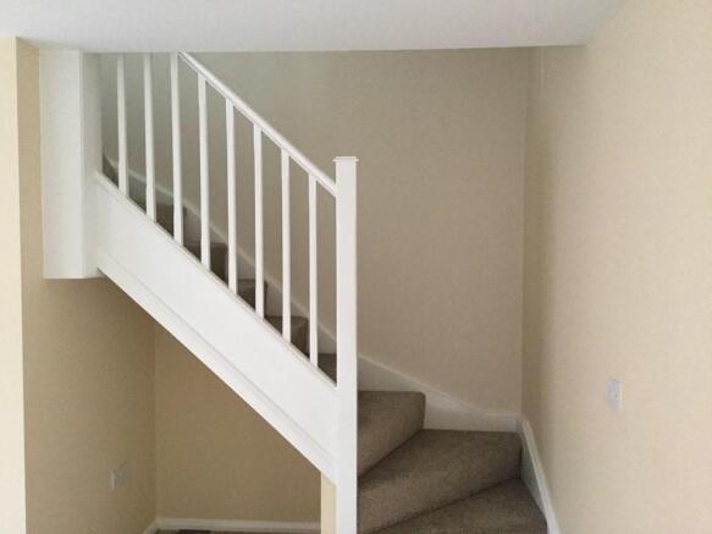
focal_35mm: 31
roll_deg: -0.1
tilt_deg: -2.9
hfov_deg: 58.4
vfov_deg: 45.4
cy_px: 267
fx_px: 637
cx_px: 356
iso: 250
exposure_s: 1/33
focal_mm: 3.3
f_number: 2.4
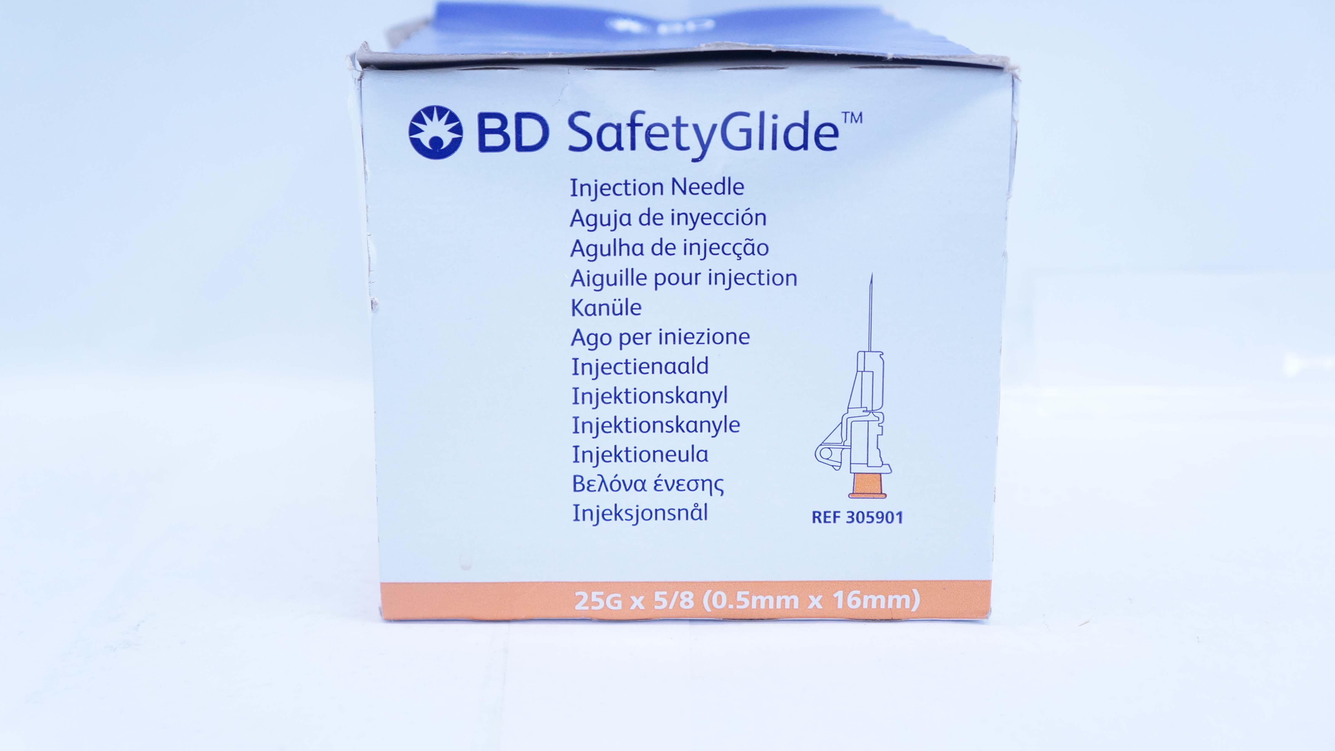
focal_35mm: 51
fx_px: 1805
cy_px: 327
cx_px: 662
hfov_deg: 40.6
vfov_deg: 23.5
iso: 800
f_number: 4
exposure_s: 1/250
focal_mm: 32
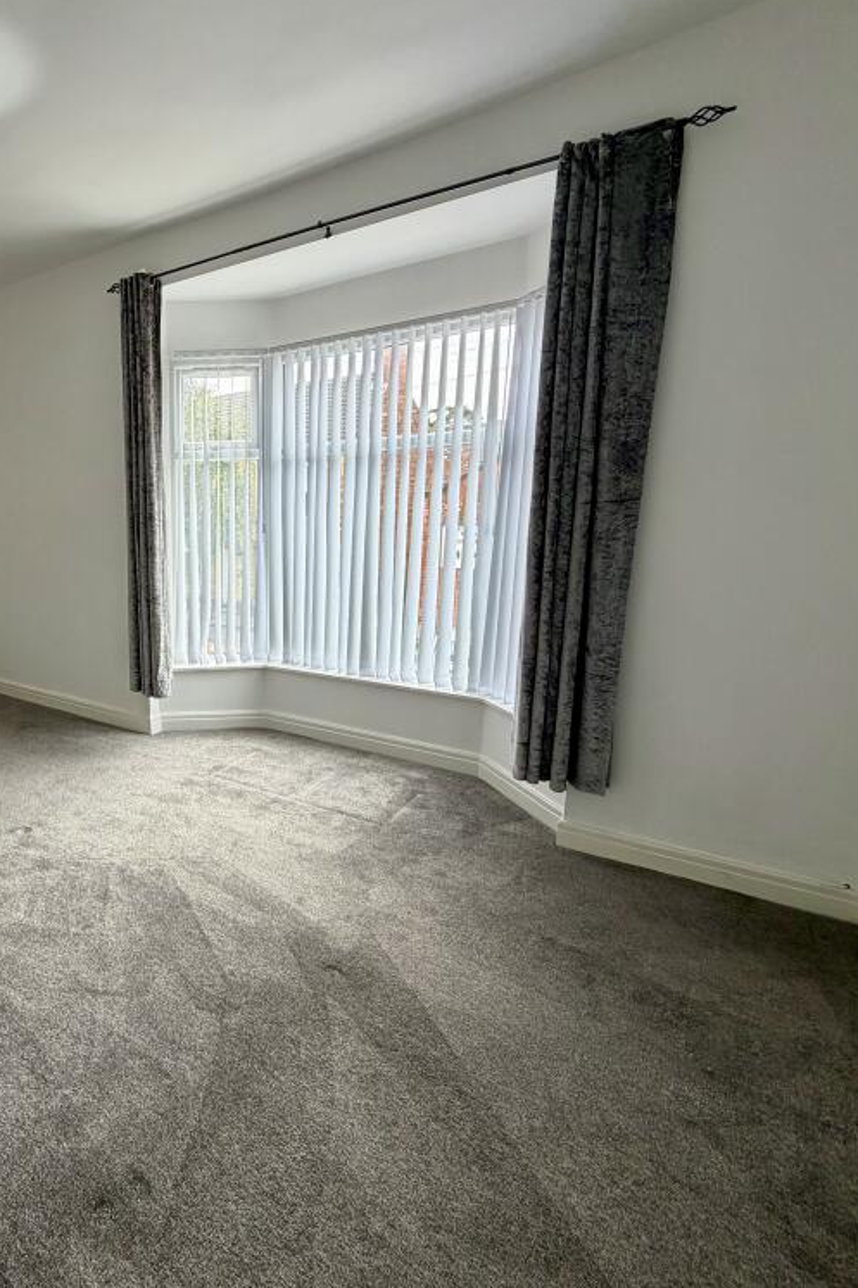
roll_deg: +3.1
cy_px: 627
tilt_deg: -11.4
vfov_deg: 84.0
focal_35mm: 20
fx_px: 715
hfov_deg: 54.7
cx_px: 102
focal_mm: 2.22
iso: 100
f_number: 2.2
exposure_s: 1/121
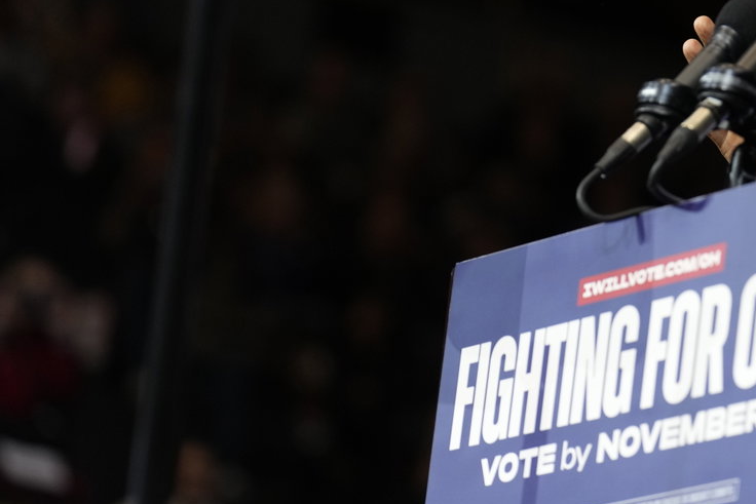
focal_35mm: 287
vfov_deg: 4.8
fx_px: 6028
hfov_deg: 7.2
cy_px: 87
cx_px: 723
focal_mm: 132
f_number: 2.8
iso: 1250
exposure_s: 1/250
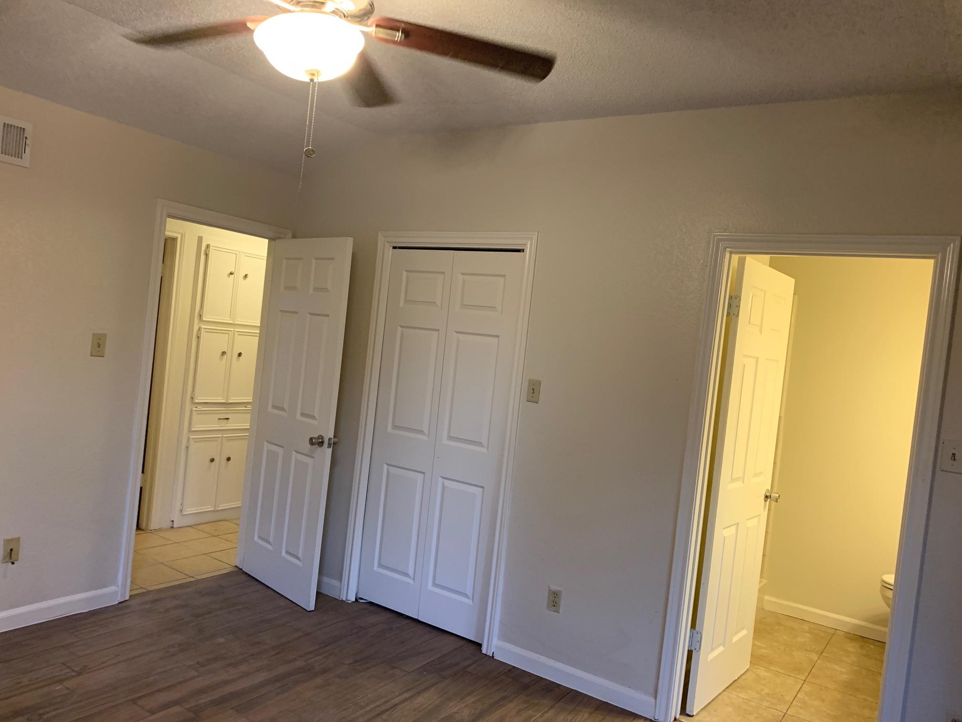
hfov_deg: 67.3
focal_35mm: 26
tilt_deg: -0.8
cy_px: 361
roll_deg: -6.2
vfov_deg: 53.1
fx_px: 723
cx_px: 481
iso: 200
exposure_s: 1/60
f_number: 1.8
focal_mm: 4.25
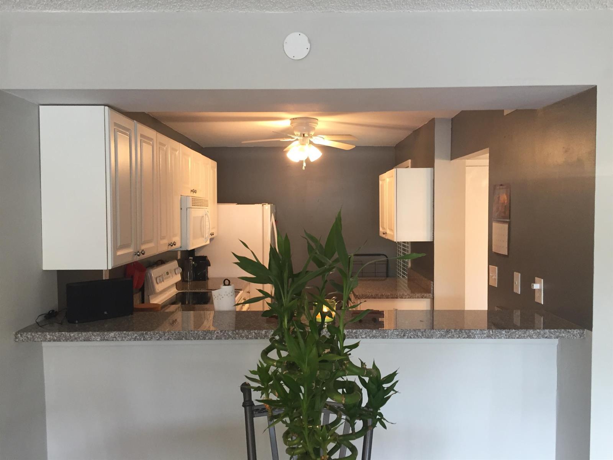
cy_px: 230
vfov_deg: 48.2
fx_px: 514
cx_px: 306
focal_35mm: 29
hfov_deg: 61.7
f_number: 2.2
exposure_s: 1/30
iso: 100
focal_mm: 4.15
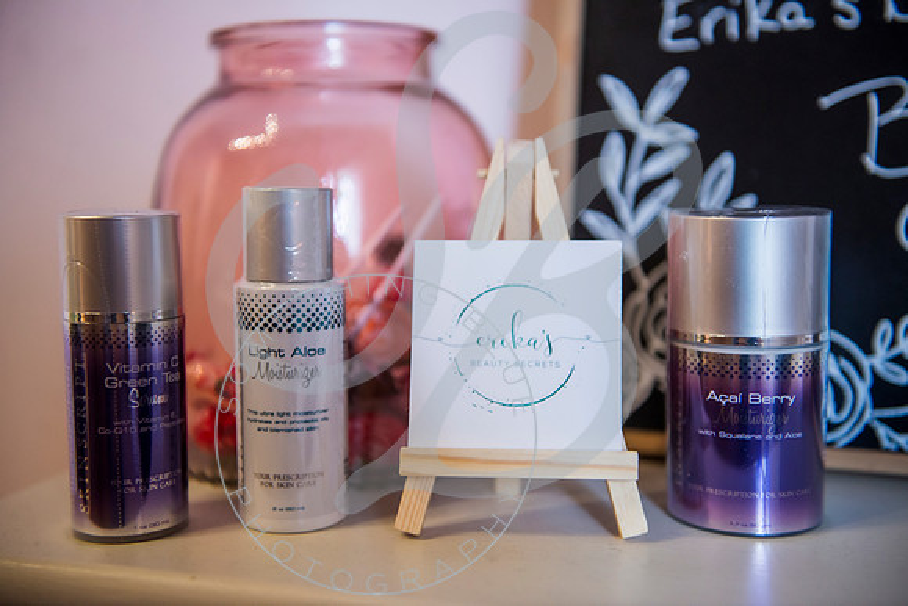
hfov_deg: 43.6
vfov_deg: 29.9
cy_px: 303
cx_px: 454
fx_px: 1135
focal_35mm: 45
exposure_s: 1/125
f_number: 2.8
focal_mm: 45
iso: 1000
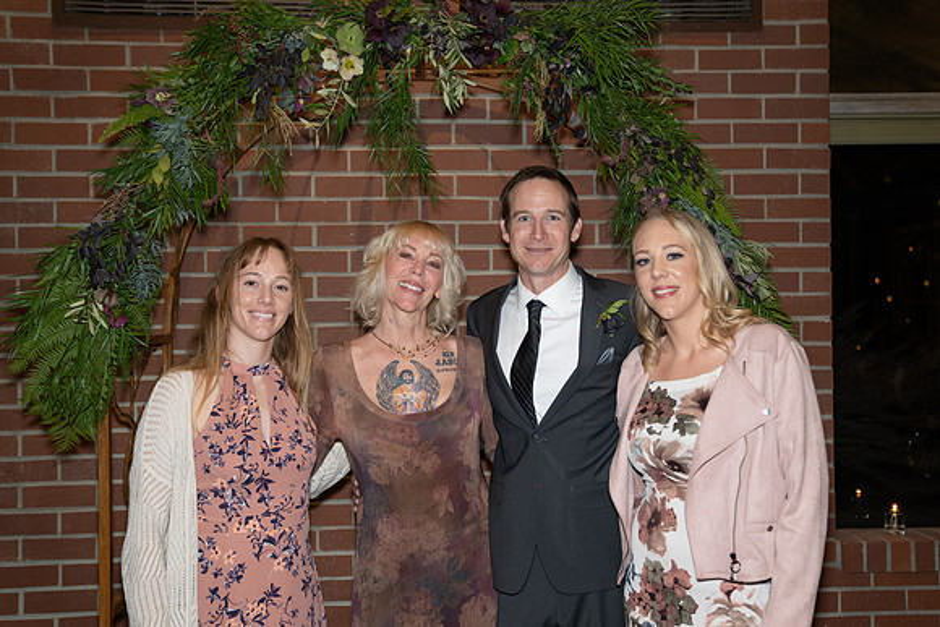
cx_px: 509
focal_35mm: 40
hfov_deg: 48.1
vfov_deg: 33.2
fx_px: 1051
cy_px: 322
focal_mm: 37
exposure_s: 1/125
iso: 2000
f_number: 2.8
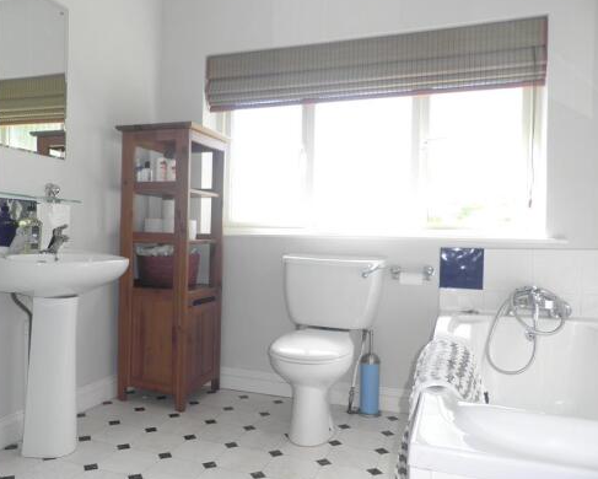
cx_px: 264
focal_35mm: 28
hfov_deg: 62.0
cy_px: 250
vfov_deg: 51.5
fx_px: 496
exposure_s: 1/60
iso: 64
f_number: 3.3
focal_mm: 4.3
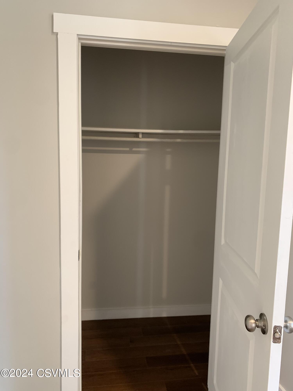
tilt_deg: -6.3
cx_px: 146
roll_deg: -0.7
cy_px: 196
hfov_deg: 53.1
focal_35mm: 26
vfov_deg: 67.3
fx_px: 293
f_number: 1.8
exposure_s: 1/30
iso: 400
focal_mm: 4.25
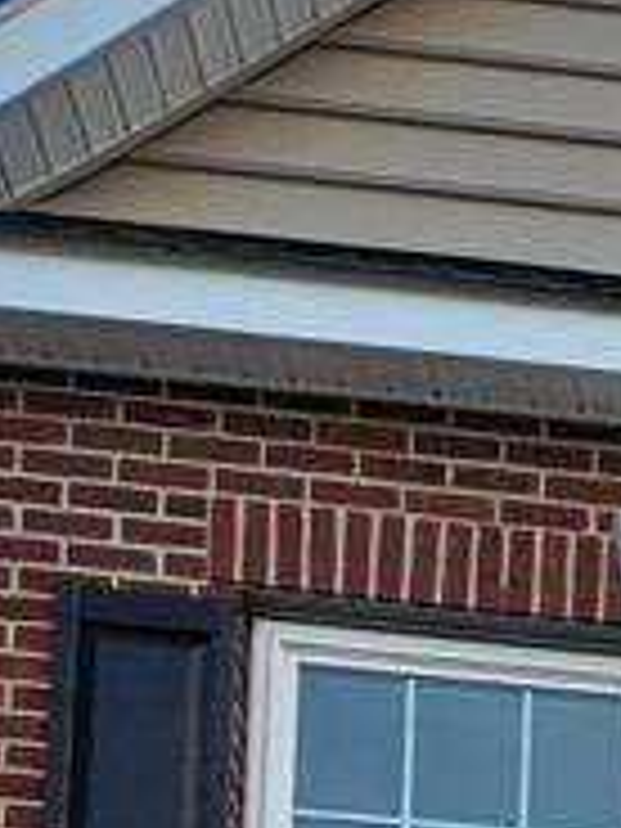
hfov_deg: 9.8
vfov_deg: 11.0
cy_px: 2268
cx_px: 1454
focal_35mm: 135
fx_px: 3229
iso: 40
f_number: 1.8
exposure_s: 1/1279
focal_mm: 5.4
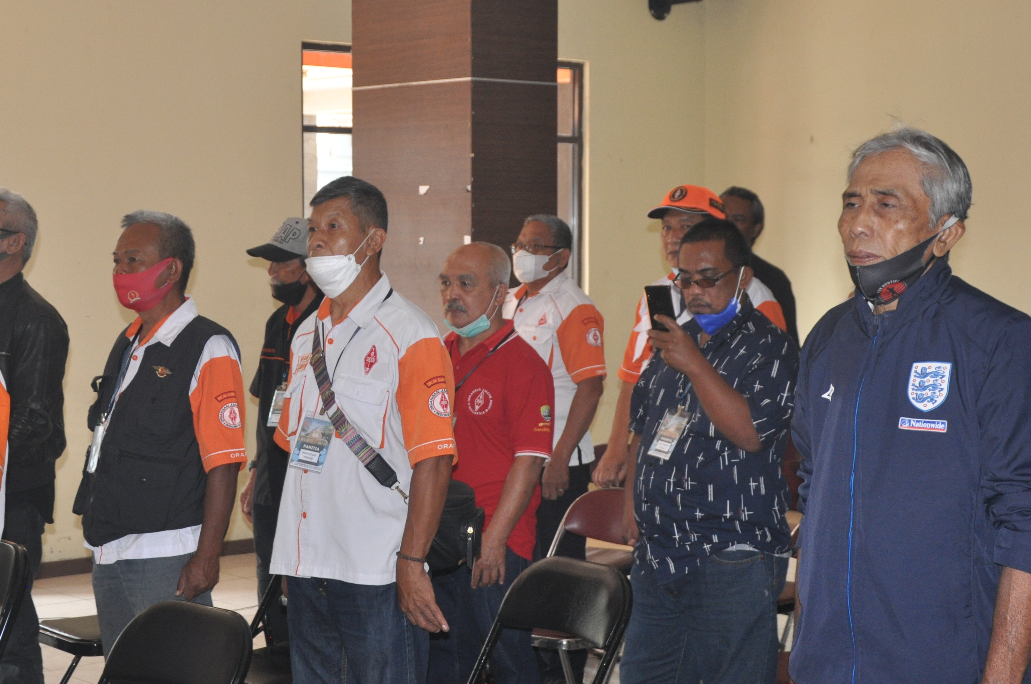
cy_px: 317
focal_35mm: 70
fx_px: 1992
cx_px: 488
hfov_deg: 29.0
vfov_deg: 19.5
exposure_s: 1/60
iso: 800
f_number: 4.5
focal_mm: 35
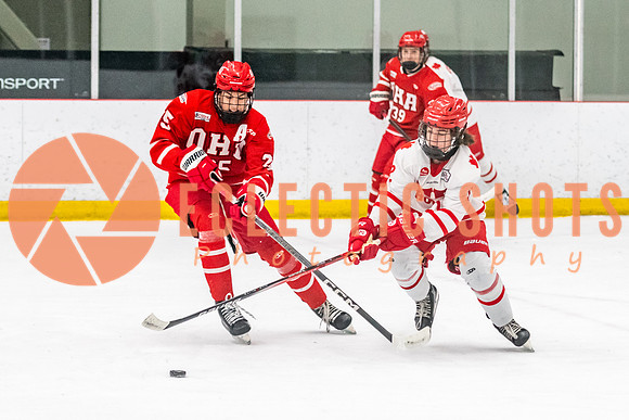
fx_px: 3144
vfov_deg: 7.6
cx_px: 498
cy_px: 271
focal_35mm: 180
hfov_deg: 11.4
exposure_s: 1/800
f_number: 2.8
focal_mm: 92
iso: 4000
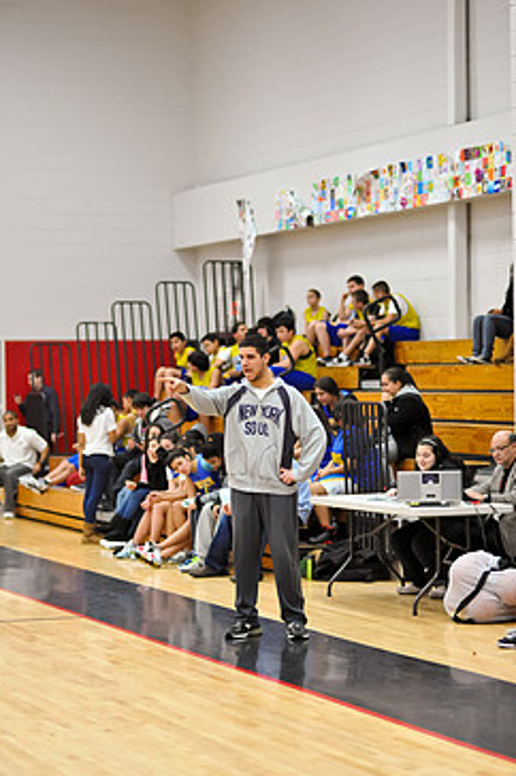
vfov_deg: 19.5
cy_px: 443
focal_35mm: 105
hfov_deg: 13.0
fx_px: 2262
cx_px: 253
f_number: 2
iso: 2200
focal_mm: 85
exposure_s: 1/500
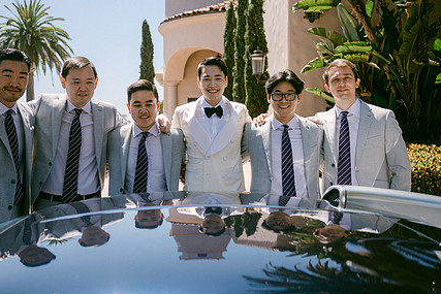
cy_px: 100
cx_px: 197
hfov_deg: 50.6
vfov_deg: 34.8
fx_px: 466
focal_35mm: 38
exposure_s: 1/2000
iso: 100
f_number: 2.8
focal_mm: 28
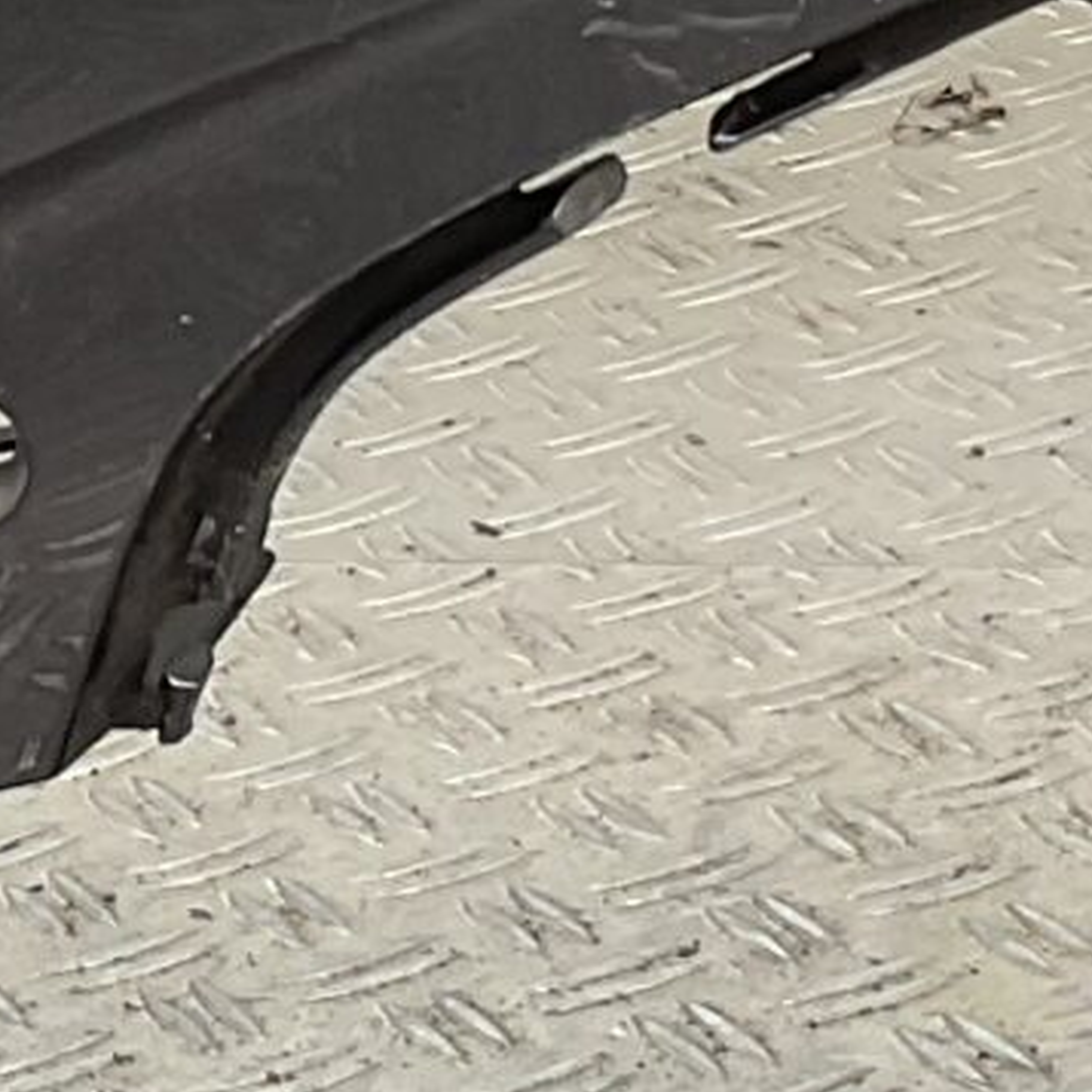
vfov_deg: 9.4
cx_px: -327
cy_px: -3
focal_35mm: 184
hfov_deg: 9.3
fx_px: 6567
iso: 16
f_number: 1.8
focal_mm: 3
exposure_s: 1/122
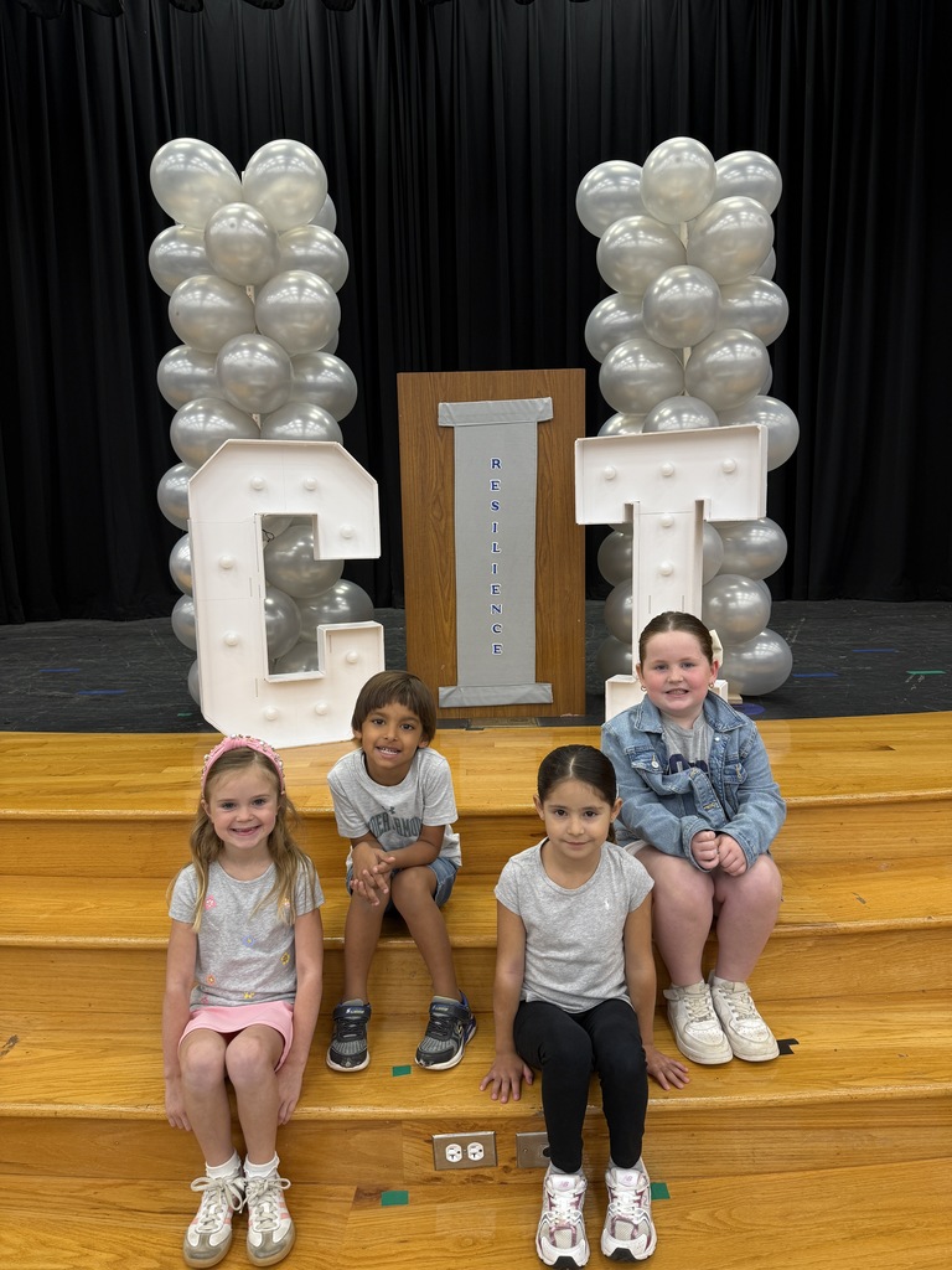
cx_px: 476
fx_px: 880
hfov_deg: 56.8
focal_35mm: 24
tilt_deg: -6.9
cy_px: 635
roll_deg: +0.9
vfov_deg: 71.6
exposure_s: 1/60
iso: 125
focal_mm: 6.76
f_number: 1.78
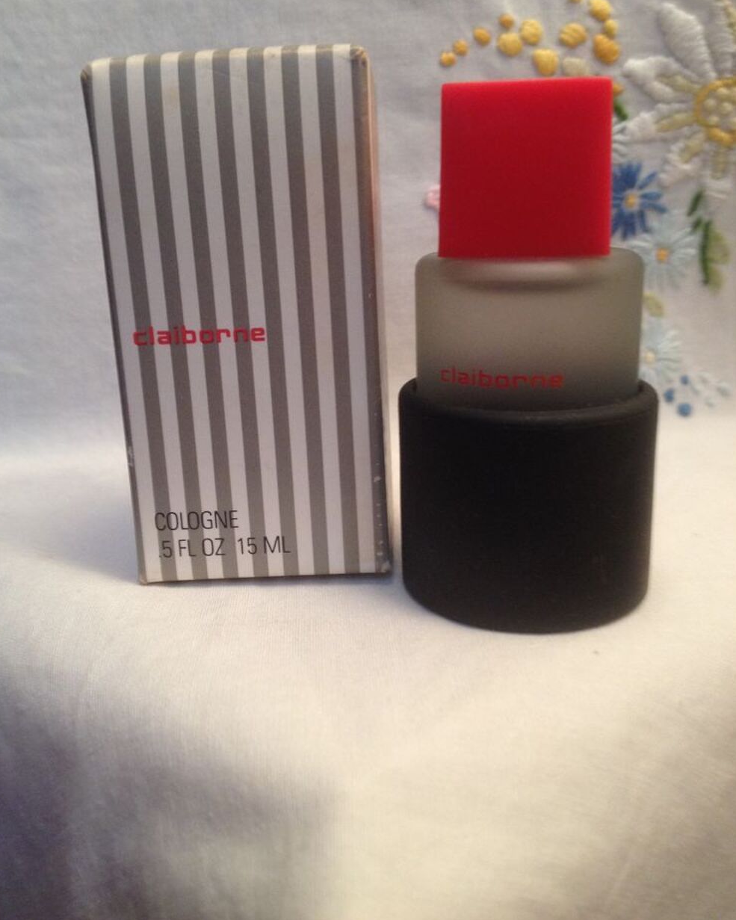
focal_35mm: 37
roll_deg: +0.6
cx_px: 365
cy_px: 423
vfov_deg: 49.0
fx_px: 1007
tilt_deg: -15.1
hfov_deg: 40.1
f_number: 2.4
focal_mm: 4.28
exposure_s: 1/20
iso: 125
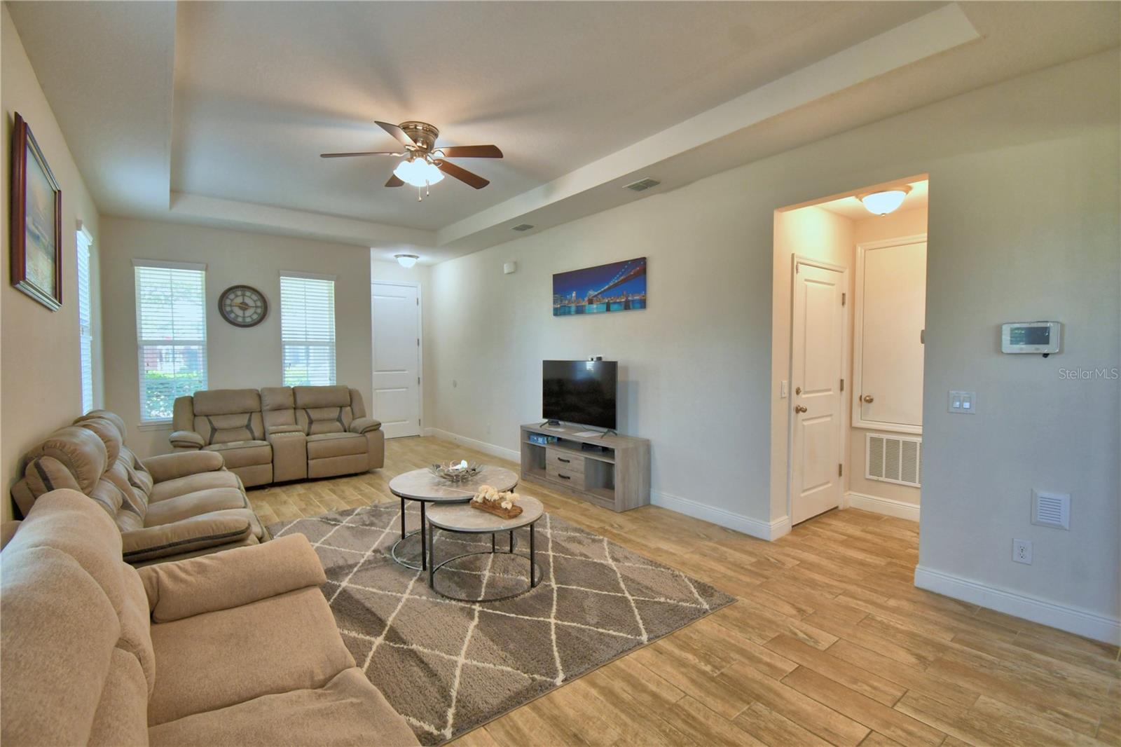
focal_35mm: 15
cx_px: 560
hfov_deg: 100.4
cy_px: 374
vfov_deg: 77.3
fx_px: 467
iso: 400
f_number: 4.5
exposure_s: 1/50
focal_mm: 10
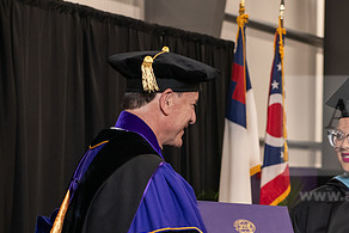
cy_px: 220
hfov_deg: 14.7
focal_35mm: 139
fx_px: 1348
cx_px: 245
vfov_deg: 9.8
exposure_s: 1/125
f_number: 5
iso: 2000
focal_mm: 70
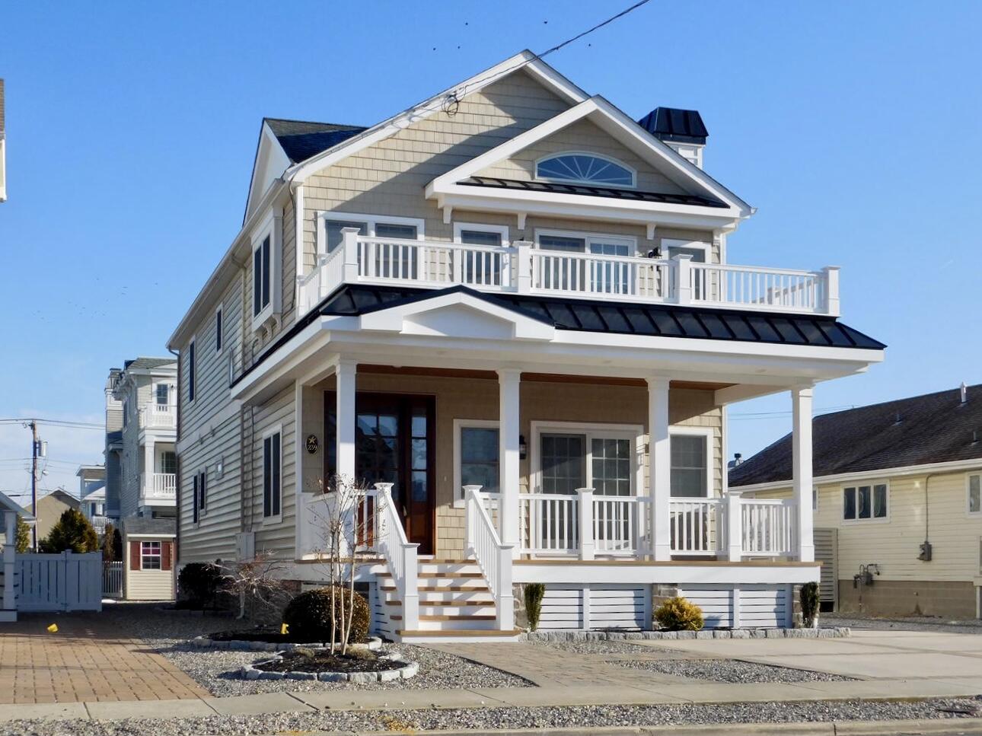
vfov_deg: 32.2
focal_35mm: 45
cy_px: 368
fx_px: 1276
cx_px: 491
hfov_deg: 42.1
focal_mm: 8
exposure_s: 1/1250
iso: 125
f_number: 3.7
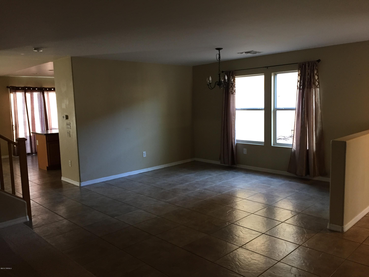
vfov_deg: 48.2
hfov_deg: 61.7
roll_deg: +1.9
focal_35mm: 29
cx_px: 184
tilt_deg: -6.1
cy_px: 138
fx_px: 309
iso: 160
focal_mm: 4.15
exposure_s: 1/30
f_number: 2.2
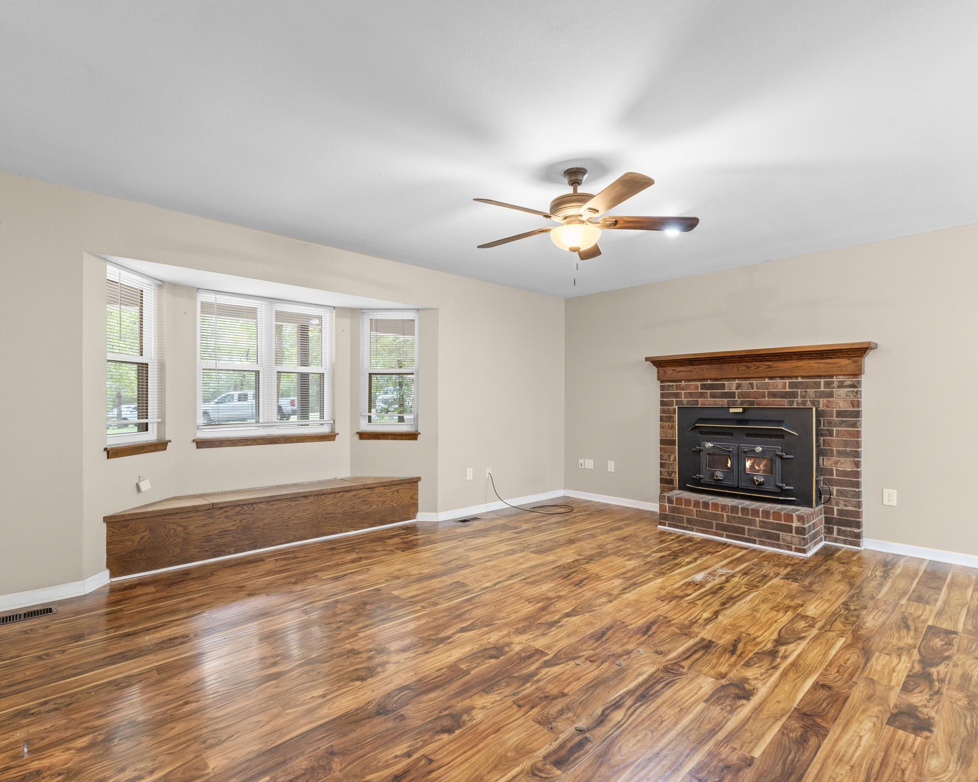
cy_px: 392
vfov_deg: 77.0
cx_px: 479
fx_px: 492
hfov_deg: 89.6
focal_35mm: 17
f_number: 7.1
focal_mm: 10
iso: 400
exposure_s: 1
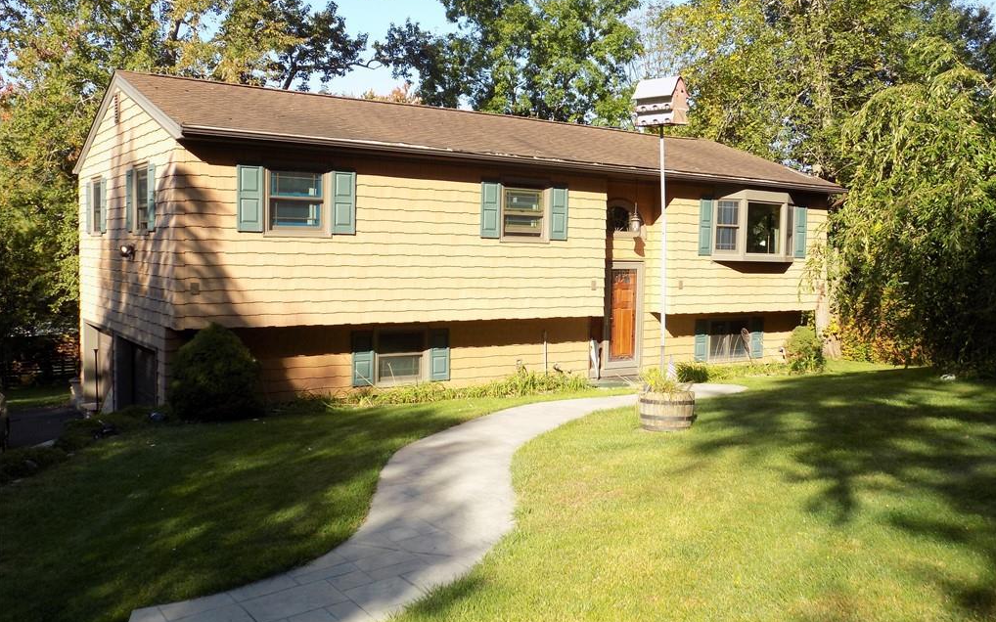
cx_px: 498
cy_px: 298
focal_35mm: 32
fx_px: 869
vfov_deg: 39.4
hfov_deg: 59.7
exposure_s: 1/320
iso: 80
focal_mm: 5.3
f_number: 3.3
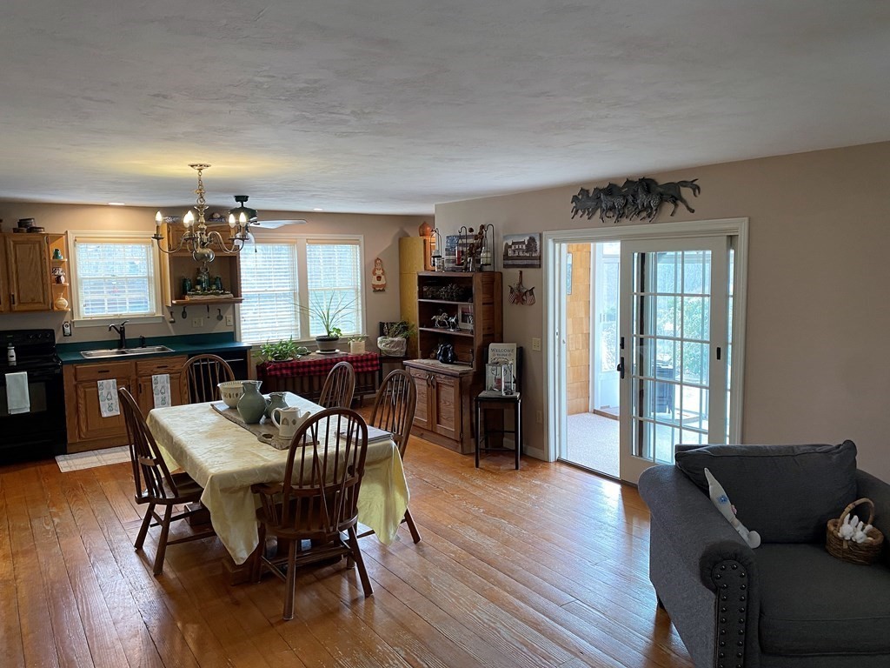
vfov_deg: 53.1
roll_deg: -0.1
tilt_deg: -7.0
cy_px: 334
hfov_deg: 67.3
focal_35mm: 26
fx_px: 668
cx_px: 445
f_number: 1.8
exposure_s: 1/60
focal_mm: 4.25
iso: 100
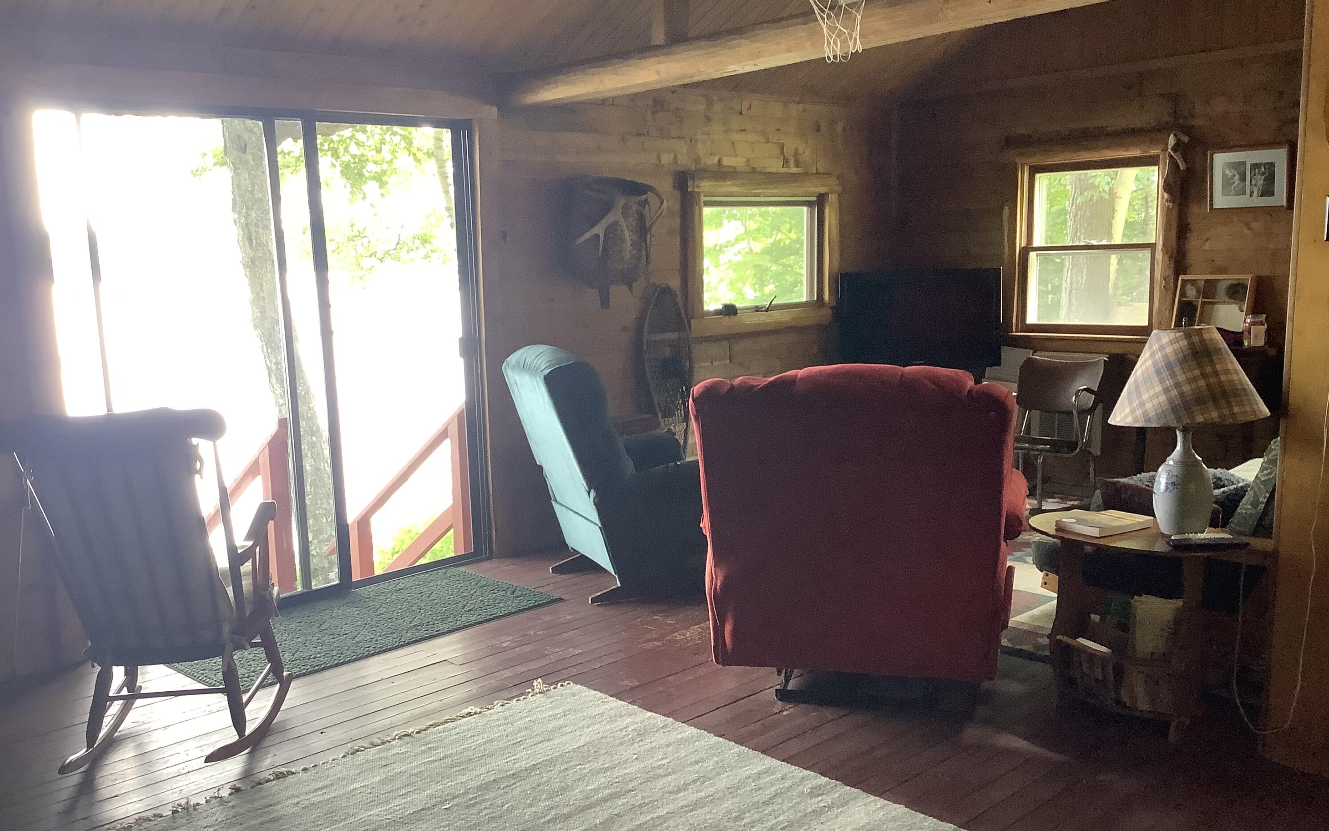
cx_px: 664
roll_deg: +1.3
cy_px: 423
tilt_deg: -9.1
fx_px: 1195
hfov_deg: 58.1
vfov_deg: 38.3
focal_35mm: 33
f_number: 2.4
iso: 125
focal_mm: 3.3
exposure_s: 1/60
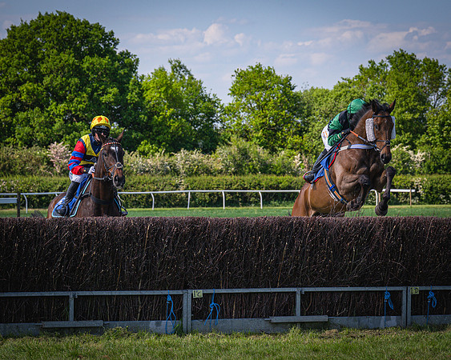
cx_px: 208
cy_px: 186
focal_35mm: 165
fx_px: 2199
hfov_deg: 11.7
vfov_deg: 9.4
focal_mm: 90
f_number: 5
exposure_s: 1/2000
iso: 400
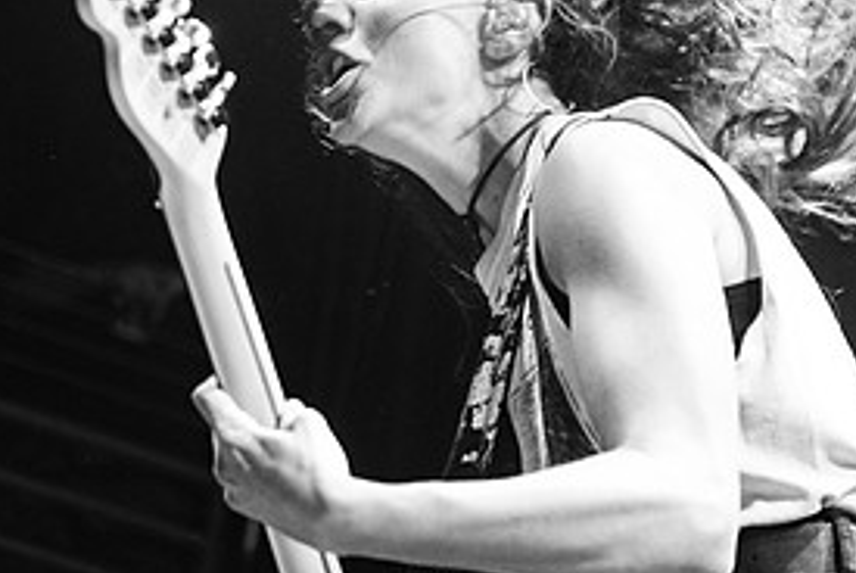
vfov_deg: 8.2
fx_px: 3999
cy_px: 275
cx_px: 256
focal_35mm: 168
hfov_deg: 12.2
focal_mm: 70
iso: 3200
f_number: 3.2
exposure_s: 1/400
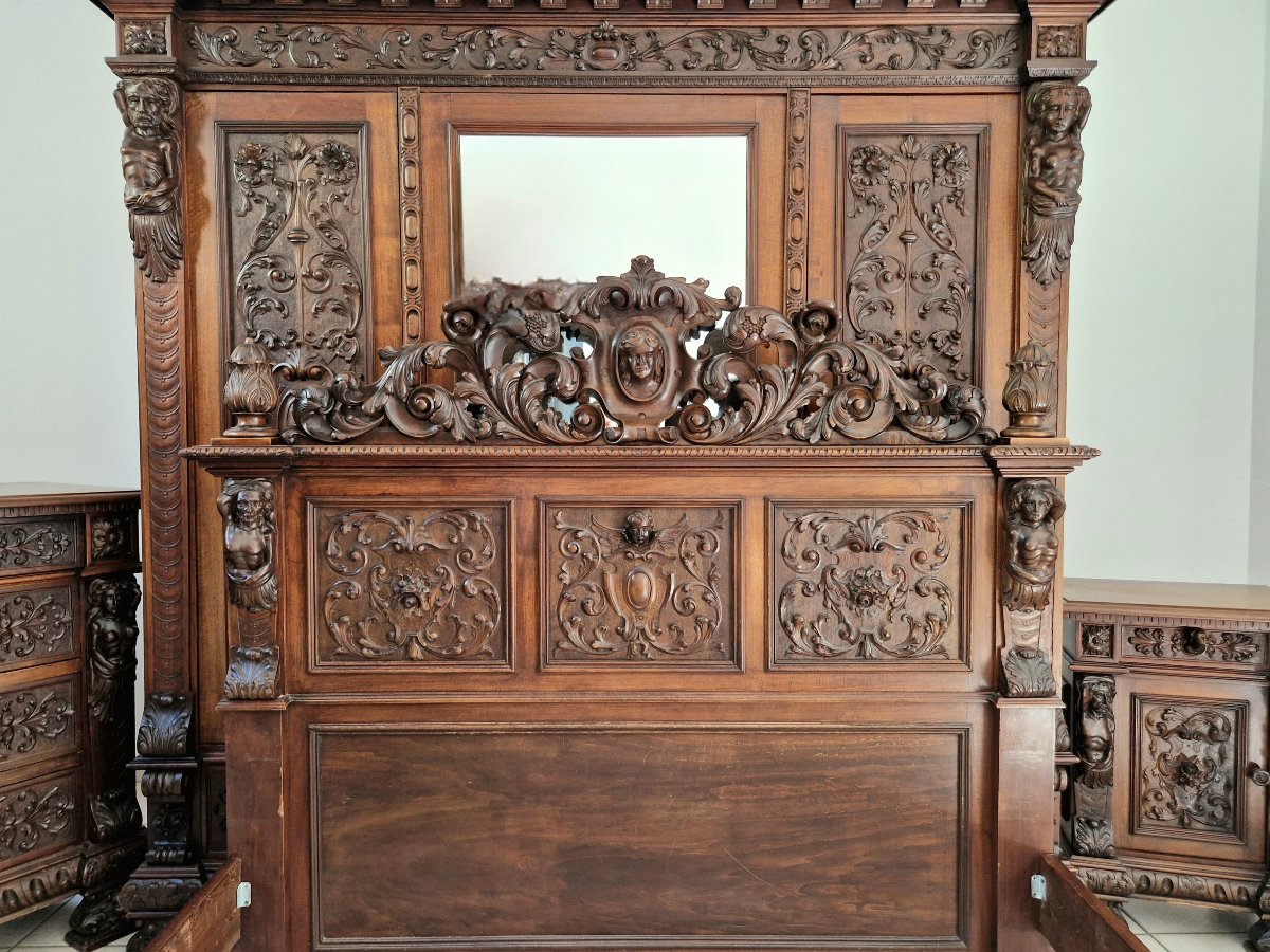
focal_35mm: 23
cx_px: 635
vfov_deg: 58.9
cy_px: 476
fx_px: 844
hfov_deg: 73.9
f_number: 1.8
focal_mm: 5.4
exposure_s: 1/100
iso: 200
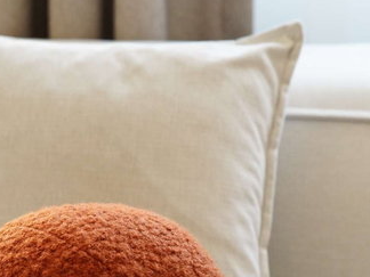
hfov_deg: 14.4
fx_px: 1464
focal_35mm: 137
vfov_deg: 10.7
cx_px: 126
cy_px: 275
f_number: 4.5
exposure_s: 1/100
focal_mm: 66
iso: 2500
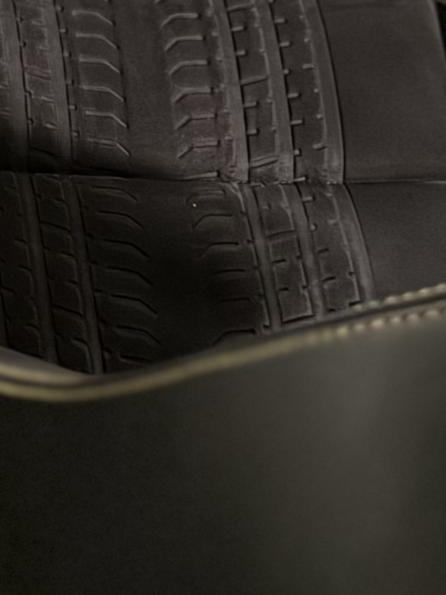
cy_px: -33
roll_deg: +1.0
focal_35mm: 108
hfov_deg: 12.1
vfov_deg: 17.7
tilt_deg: -37.9
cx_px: -461
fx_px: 1855
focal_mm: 6.76
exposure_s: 1/20
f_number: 1.78
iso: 1600
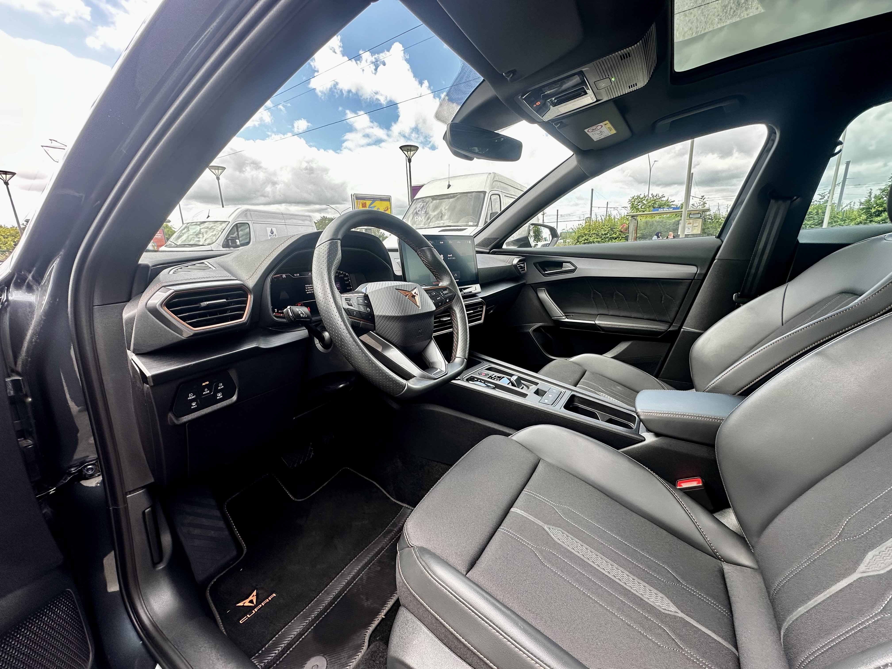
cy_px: 334
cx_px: 446
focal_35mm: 14
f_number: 2.2
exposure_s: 1/161
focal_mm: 2.22
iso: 40
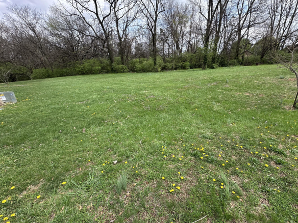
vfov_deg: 78.0
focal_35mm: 16
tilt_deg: -19.8
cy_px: 119
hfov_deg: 94.0
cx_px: 168
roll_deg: -0.4
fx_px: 138
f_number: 2.2
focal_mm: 2.22
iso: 40
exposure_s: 1/670
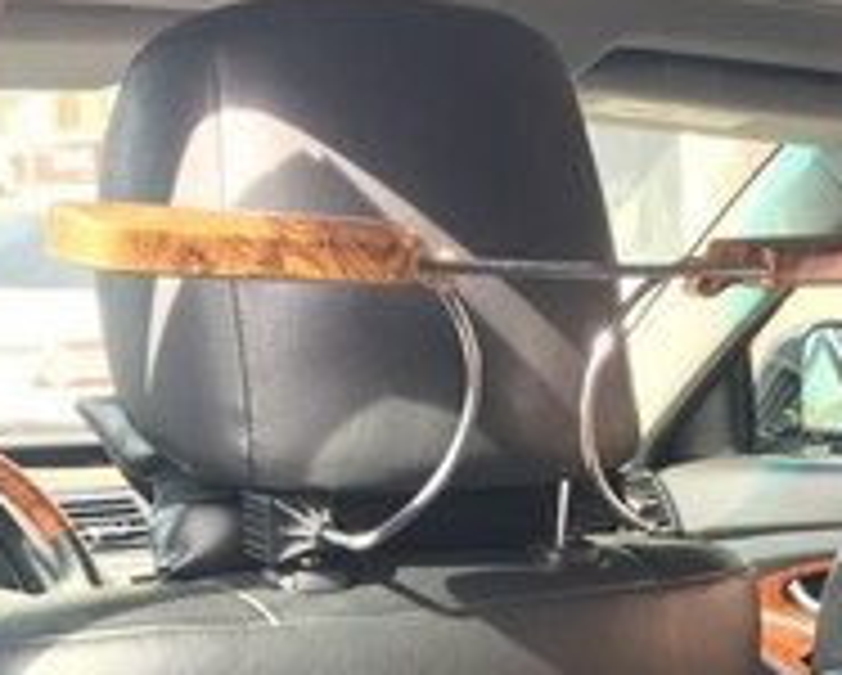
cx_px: 536
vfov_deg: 18.3
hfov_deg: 25.3
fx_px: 1871
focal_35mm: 75
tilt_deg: -21.1
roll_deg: -1.2
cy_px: 999
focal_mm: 4.15
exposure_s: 1/100
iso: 40
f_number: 2.2
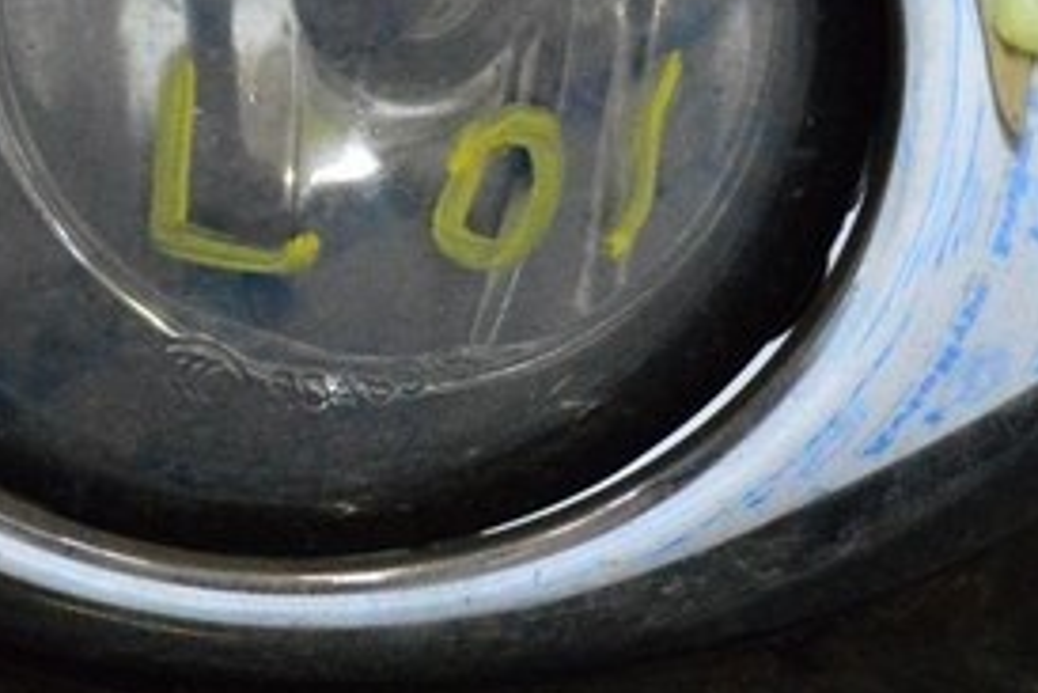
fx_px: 4035
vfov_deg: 9.8
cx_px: 15
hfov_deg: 14.4
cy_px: 2
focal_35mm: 140
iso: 6400
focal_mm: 25
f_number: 6.3
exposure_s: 1/160
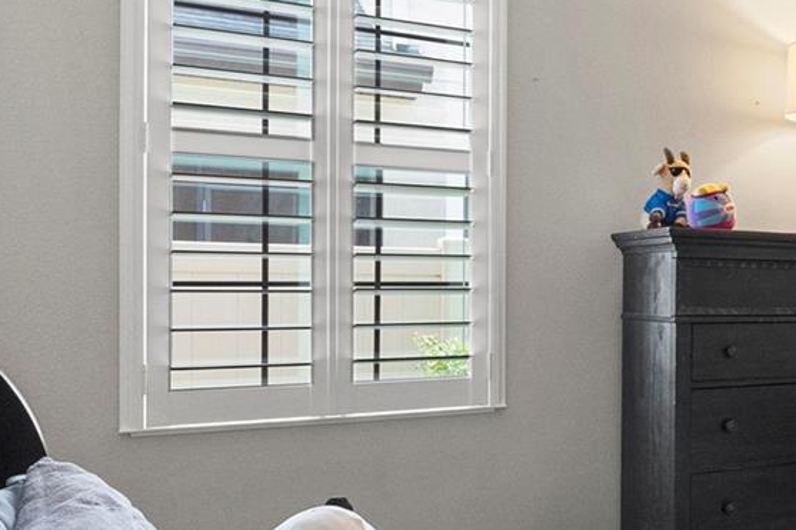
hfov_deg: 34.3
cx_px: 955
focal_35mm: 46
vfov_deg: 29.2
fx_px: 1017
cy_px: 254
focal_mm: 16
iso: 2000
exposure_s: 1/5
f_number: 9
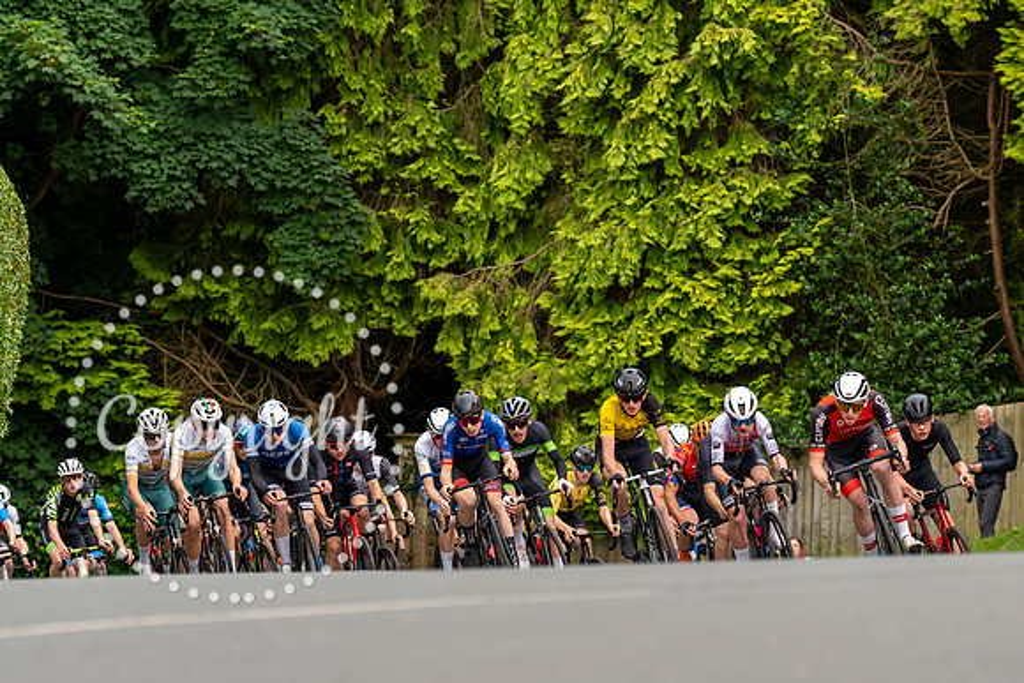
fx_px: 4866
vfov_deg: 8.0
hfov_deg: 12.0
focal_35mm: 171
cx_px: 627
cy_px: 407
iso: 400
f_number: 4
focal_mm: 129
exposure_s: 1/800
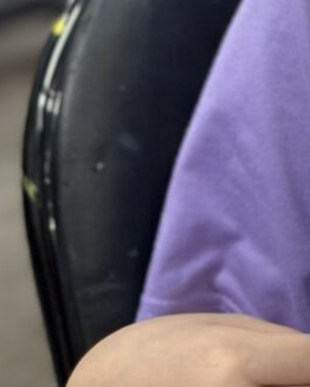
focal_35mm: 191
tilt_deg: -20.3
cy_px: -266
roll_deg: -2.1
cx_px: 580
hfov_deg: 7.8
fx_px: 2188
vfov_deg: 9.7
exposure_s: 1/100
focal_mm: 6.86
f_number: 1.78
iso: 125
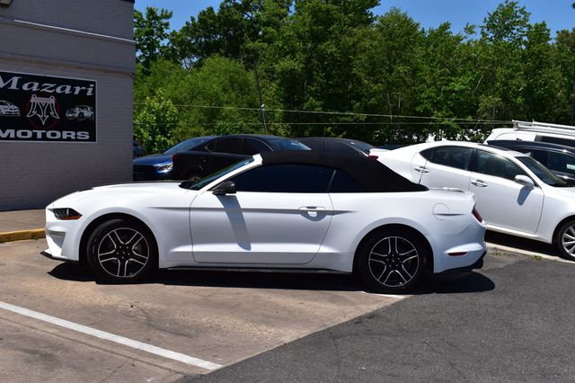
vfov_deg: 31.9
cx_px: 288
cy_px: 192
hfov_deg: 46.4
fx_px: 670
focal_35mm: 42
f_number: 11
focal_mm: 28
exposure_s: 1/500
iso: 200
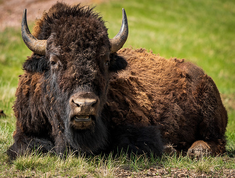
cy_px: 74
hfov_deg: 3.9
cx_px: 141
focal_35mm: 508
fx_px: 3460
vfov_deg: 2.9
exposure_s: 1/1000
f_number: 8
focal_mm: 400
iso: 640
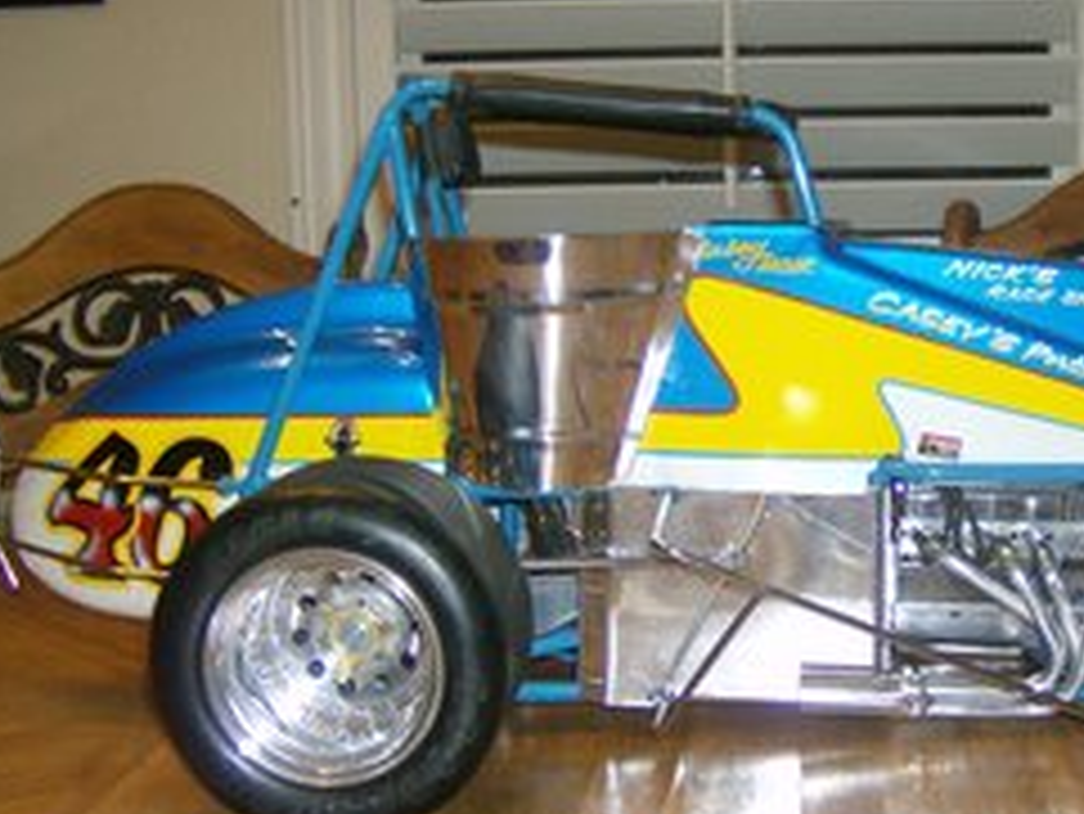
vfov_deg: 24.4
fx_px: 1880
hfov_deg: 31.6
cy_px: 414
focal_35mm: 60
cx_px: 801
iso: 200
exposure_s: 1/60
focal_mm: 6
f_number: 2.8
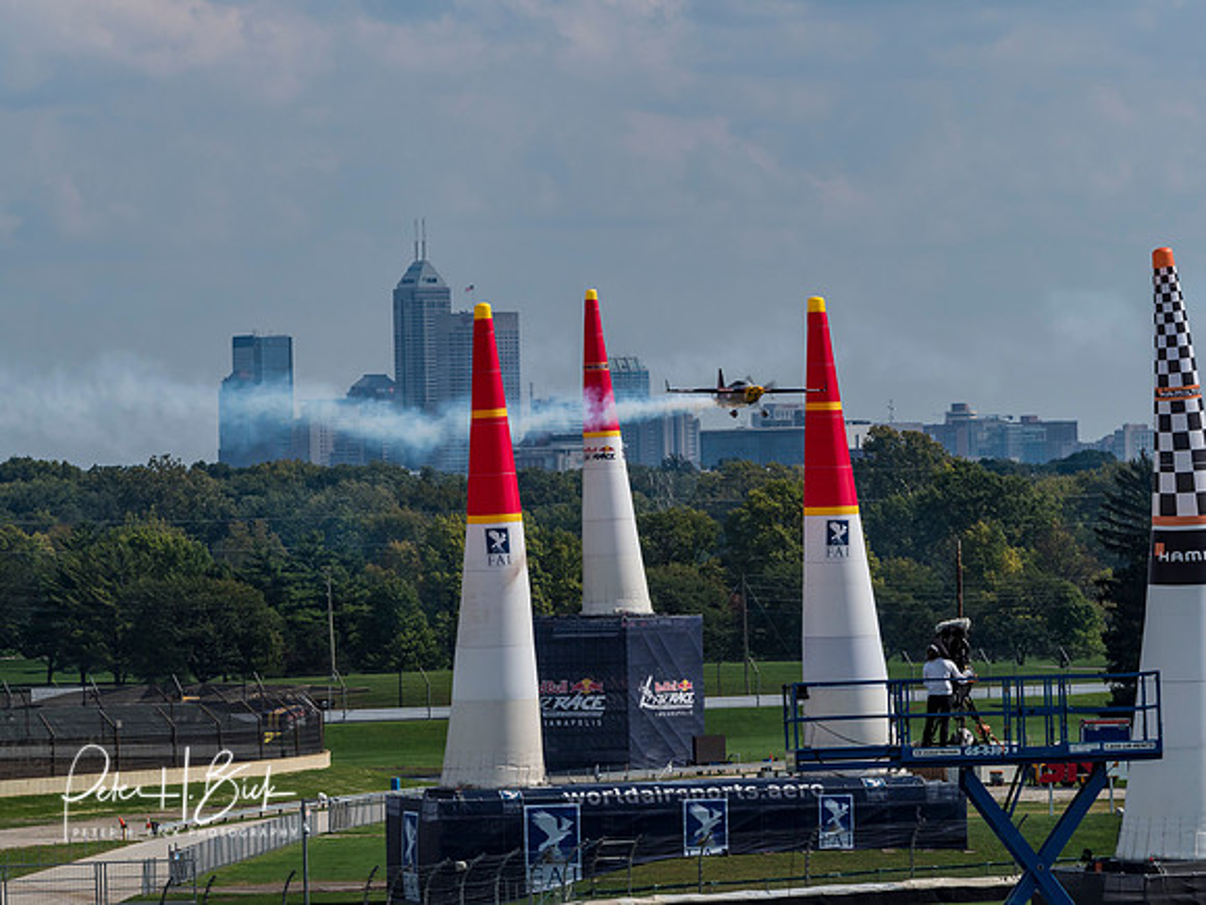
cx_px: 603
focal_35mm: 272
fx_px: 9476
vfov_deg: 5.5
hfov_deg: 7.3
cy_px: 452
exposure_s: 1/500
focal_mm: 136
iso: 200
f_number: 11
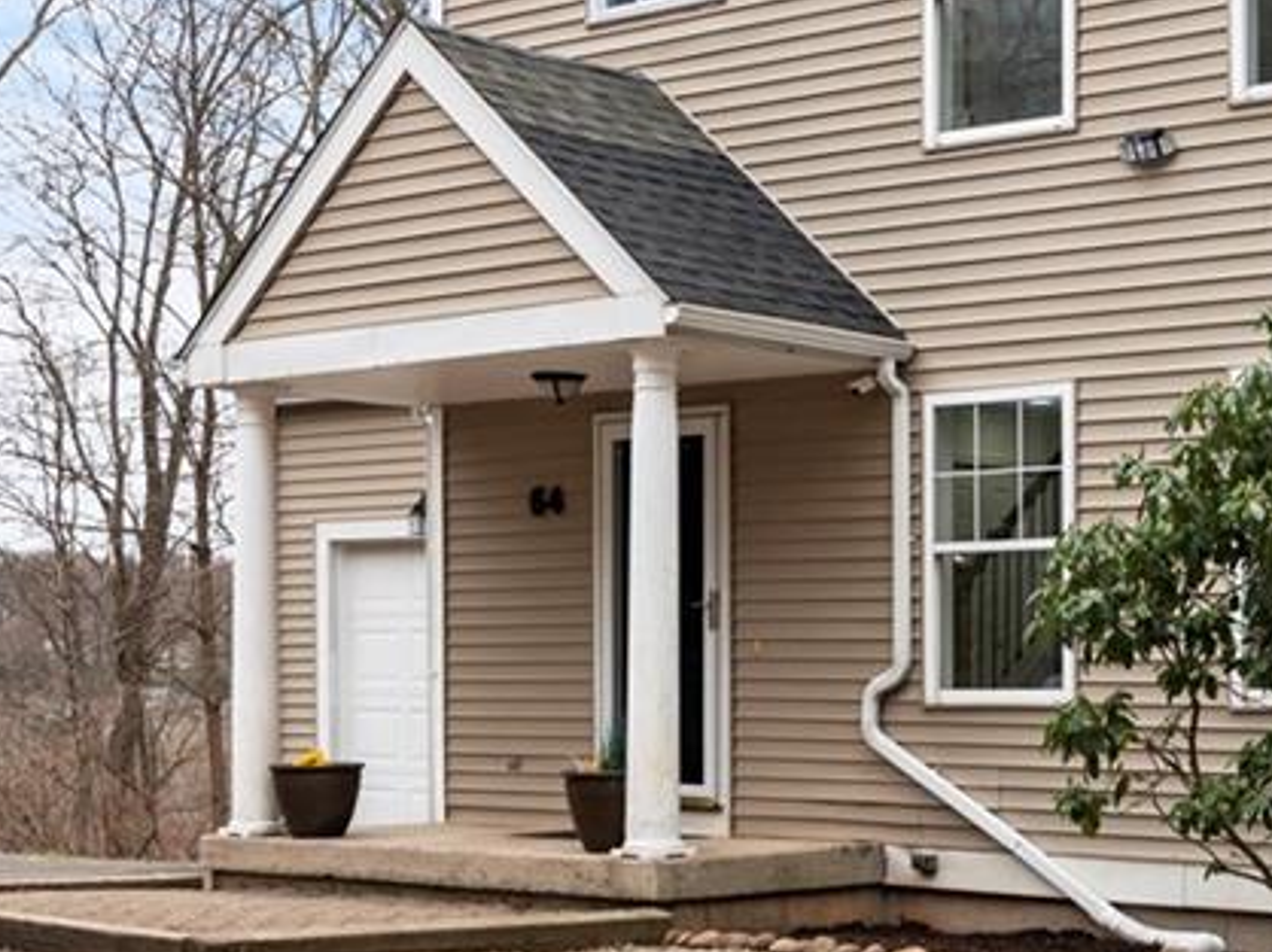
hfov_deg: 25.9
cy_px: 99
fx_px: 2681
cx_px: 1120
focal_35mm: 73
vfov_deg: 19.8
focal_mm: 31
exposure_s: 1/320
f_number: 7.1
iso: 800
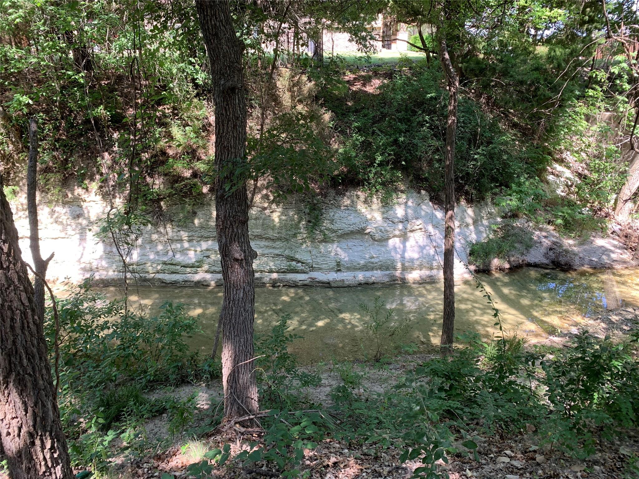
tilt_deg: -19.2
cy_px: 240
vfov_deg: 53.1
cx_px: 320
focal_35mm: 26
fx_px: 480
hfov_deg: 67.3
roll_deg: +0.0
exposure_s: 1/121
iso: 40
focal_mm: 4.25
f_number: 1.8
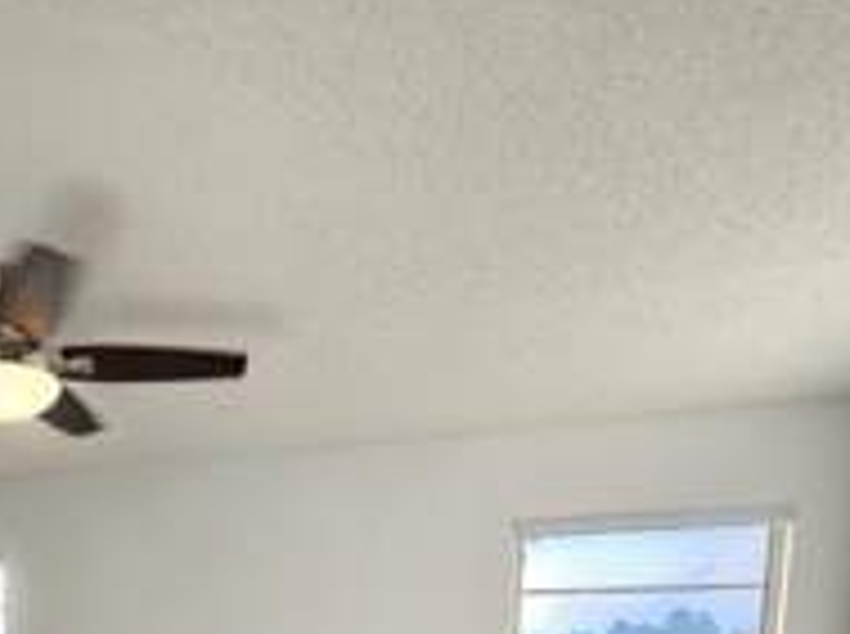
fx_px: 809
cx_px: 139
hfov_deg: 51.1
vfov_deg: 33.6
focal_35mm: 33
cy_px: 785
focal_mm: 2.2
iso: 64
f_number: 2.2
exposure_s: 1/77.4
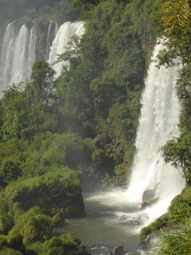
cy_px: 143
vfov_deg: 17.3
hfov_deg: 13.0
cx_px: 96
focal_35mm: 114
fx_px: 838
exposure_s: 1/400
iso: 250
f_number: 9
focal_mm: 70
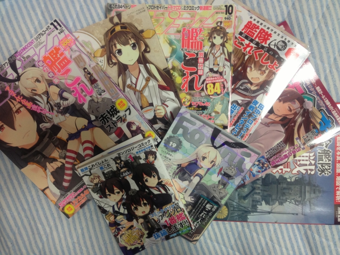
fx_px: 324
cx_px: 170
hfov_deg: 55.4
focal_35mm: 33
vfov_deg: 42.9
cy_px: 128
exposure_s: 1/20
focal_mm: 4.13
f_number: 2.4
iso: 100
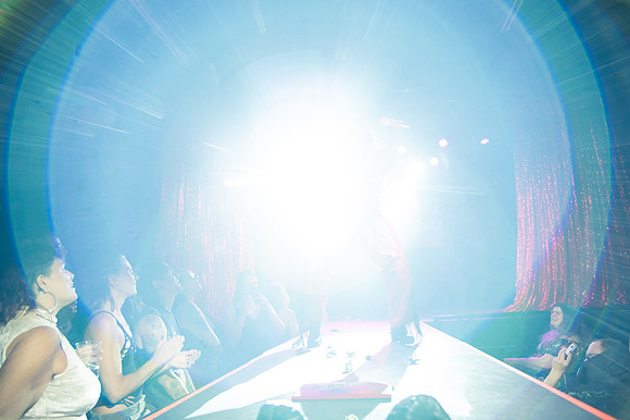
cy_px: 210
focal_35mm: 24
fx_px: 420
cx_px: 315
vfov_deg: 53.1
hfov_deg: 73.8
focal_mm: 24
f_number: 4
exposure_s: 1/80
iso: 5000
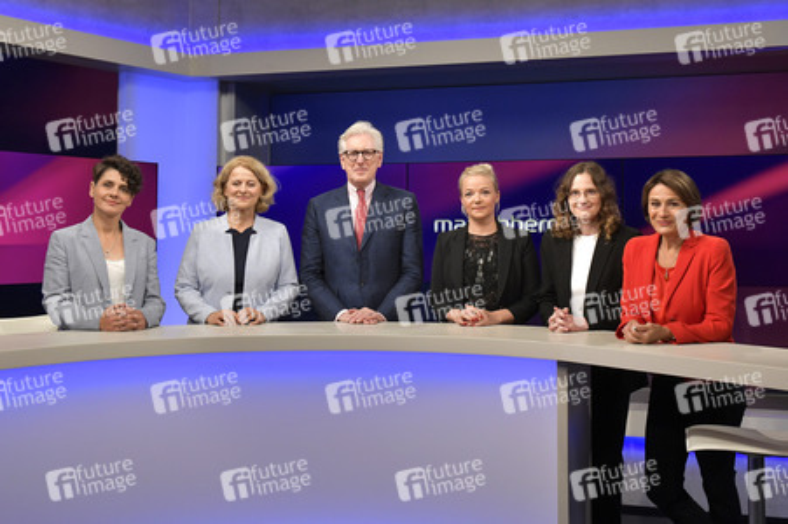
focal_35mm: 35
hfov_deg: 54.5
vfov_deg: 37.8
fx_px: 766
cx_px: 394
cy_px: 262
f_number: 6.3
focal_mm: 35
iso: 2500
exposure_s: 1/200
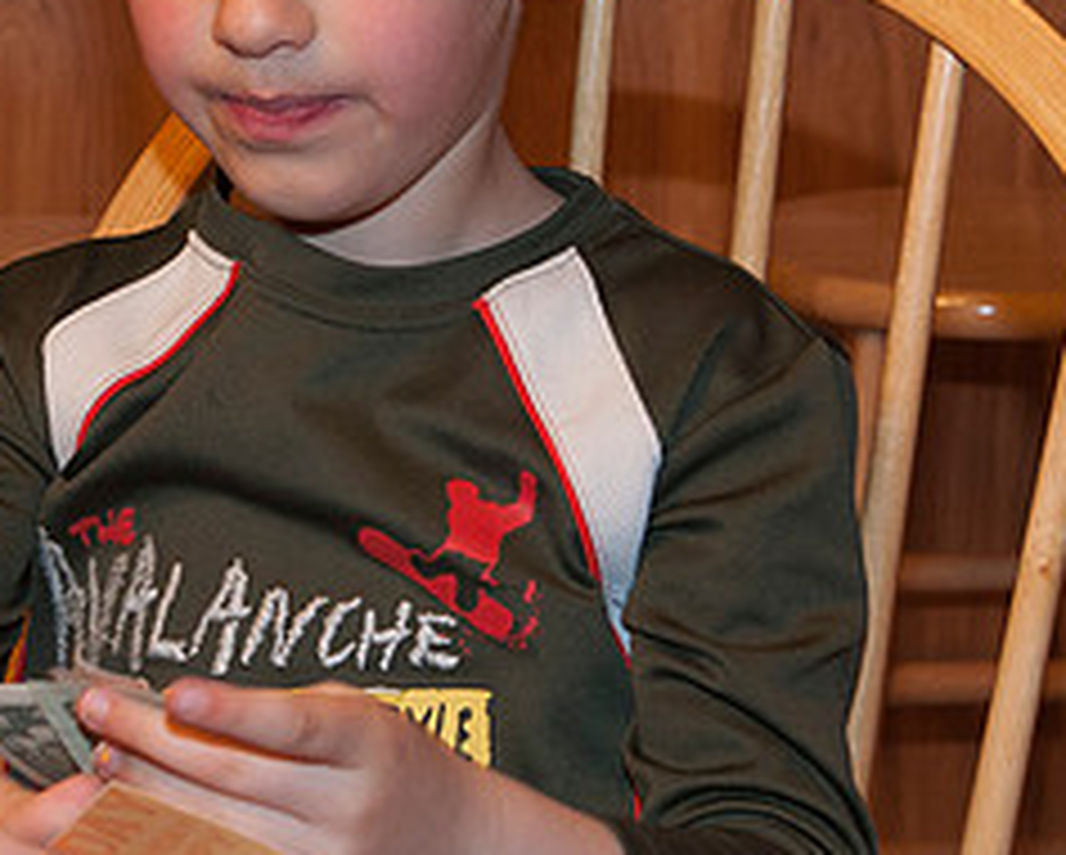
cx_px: 245
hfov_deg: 16.6
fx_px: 3631
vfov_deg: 13.4
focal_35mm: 115
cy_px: 217
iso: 800
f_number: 4
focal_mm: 31
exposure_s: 1/60
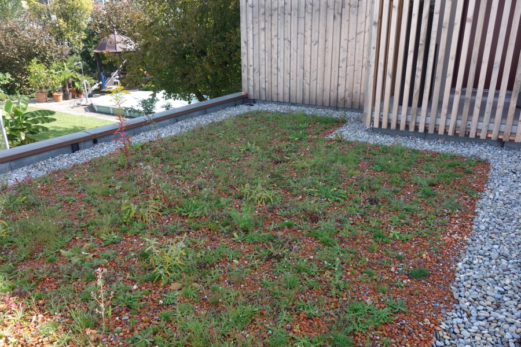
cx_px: 260
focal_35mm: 28
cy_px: 174
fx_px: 405
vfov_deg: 46.4
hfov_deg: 65.5
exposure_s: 1/100
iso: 125
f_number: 5.6
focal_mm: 10.4
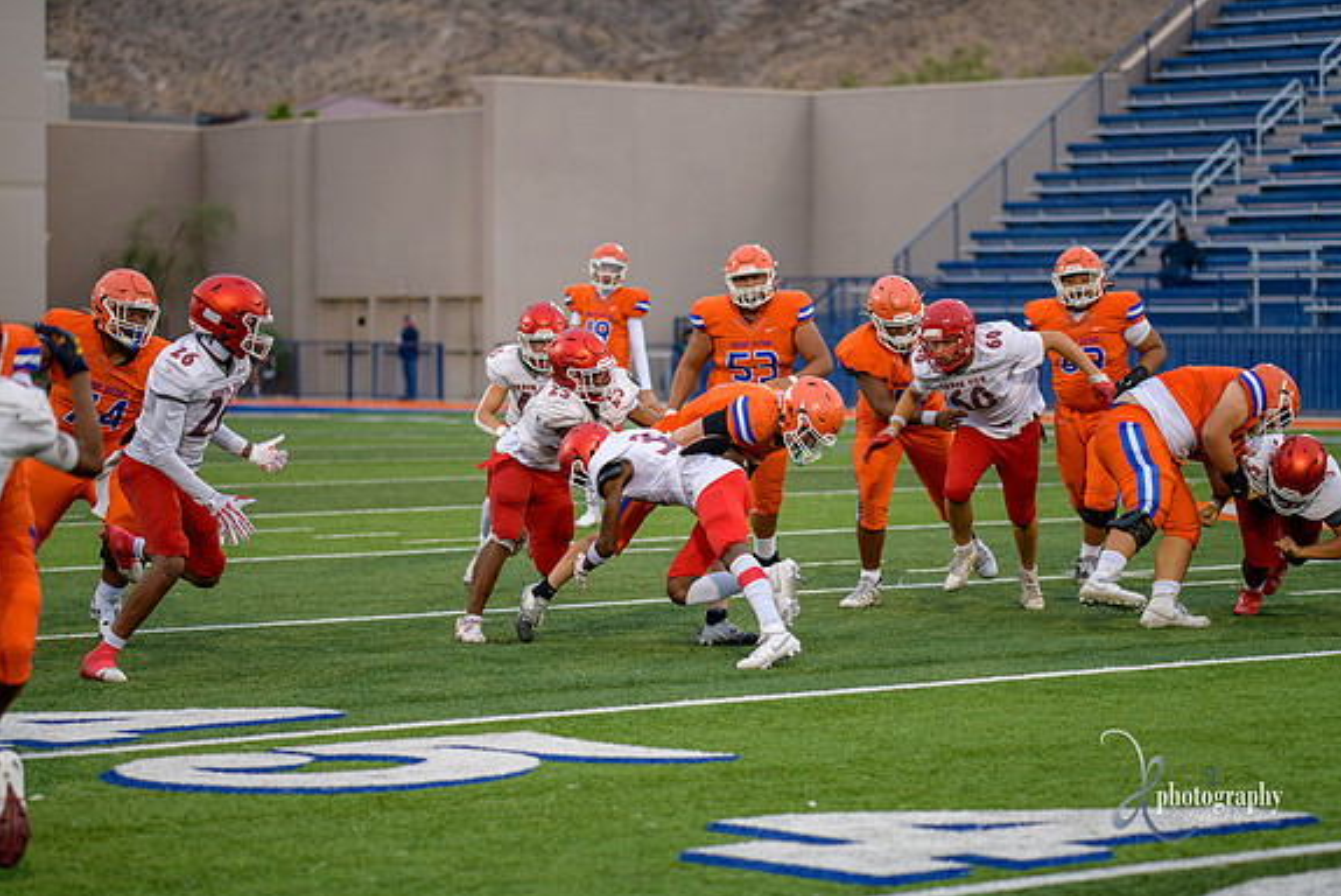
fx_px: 4509
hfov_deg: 16.9
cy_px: 449
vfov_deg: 11.3
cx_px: 674
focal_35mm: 121
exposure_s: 1/500
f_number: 2.8
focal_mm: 120
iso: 400
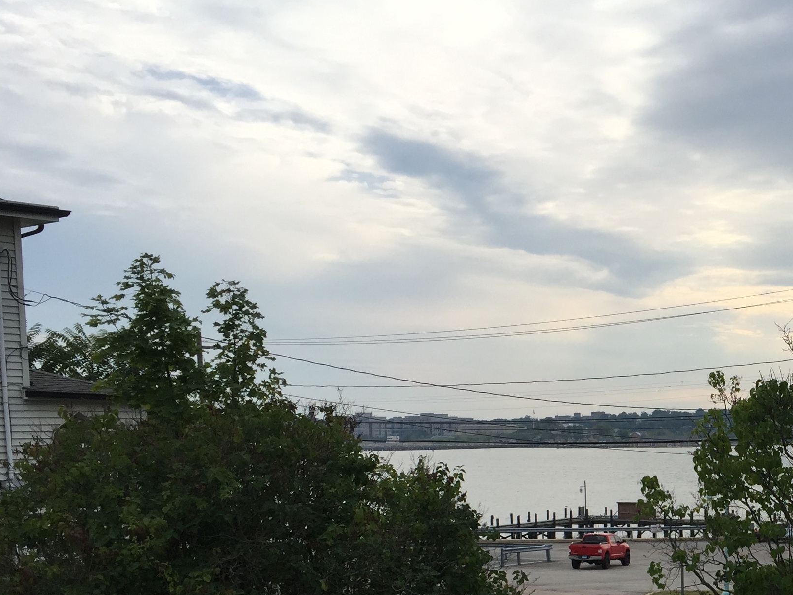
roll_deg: -1.0
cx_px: 730
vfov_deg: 25.6
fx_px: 1260
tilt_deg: -5.4
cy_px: 554
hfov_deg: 32.9
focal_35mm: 55
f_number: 2.2
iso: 32
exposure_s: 1/2083
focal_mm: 4.15
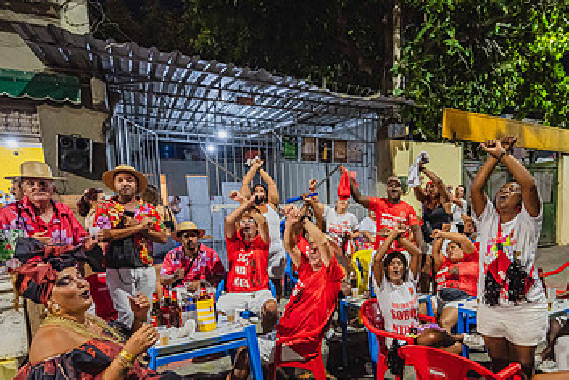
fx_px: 364
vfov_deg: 53.9
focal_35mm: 23
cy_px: 260
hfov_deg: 74.3
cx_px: 368
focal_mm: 14
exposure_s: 1/80
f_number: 4
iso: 1250
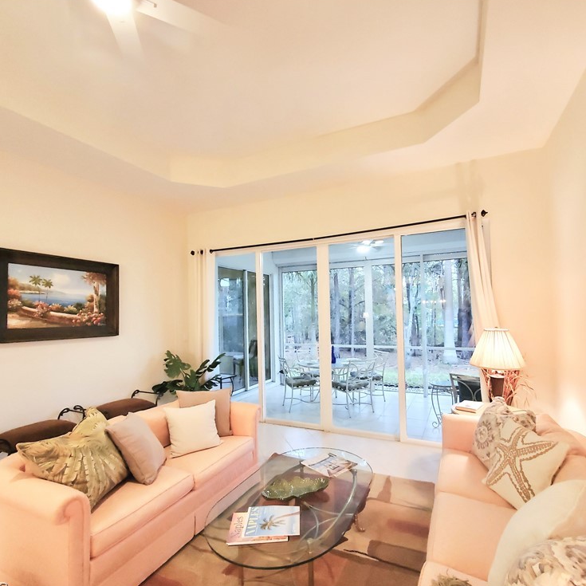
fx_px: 306
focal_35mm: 16
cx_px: 319
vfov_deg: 87.4
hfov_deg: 87.2
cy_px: 301
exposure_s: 1/40
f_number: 2.2
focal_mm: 1.8
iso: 500
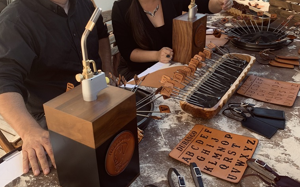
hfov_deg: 52.8
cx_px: 150
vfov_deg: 34.3
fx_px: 302
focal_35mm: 37
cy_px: 77
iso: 25
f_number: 1.8
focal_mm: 4.25
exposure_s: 1/345
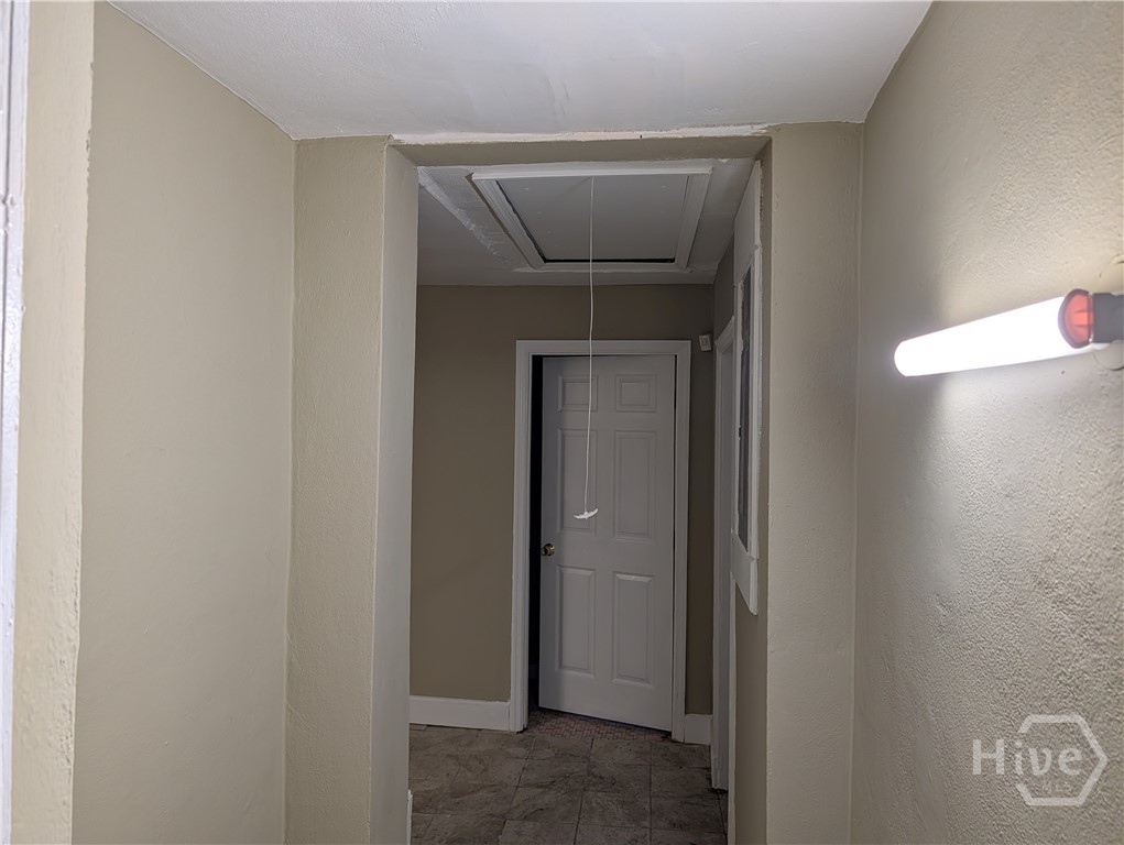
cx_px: 562
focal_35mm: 24
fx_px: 780
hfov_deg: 71.5
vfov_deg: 56.9
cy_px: 422
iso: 138
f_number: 1.68
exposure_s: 1/120
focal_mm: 6.9
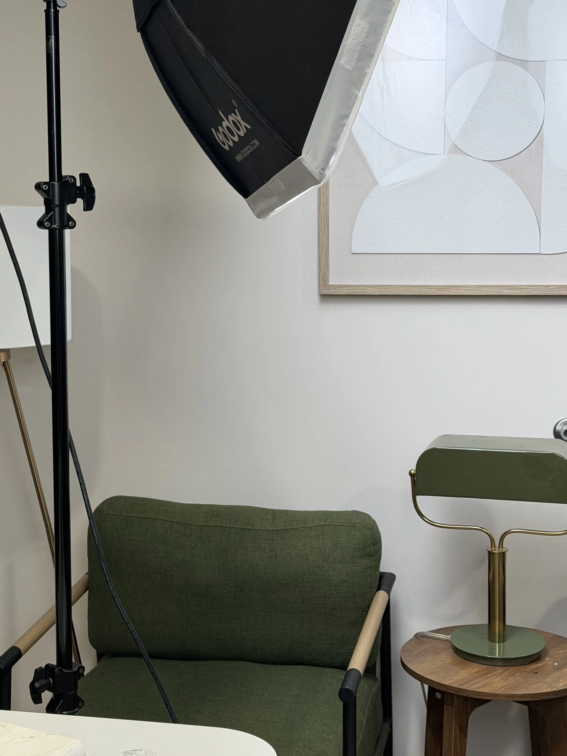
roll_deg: +0.5
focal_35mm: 63
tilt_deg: -8.1
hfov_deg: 23.2
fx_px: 1376
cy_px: 374
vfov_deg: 30.7
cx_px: 226
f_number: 1.78
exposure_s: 1/120
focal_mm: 6.76
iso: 125
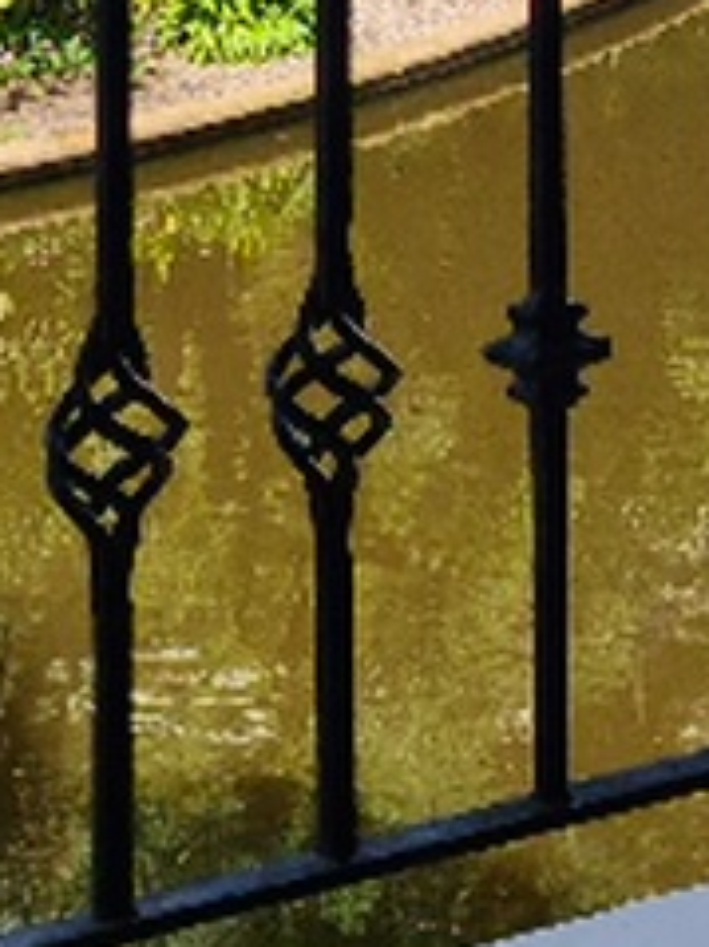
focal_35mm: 209
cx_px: 1064
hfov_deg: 7.0
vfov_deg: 8.6
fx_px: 5713
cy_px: -1397
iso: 25
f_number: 2
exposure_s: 1/1000
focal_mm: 5.9
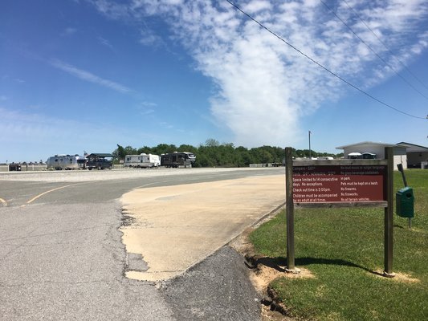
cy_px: 160
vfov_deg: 48.2
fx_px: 359
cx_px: 214
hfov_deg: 61.6
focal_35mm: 29
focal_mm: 4.15
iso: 25
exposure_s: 1/2481
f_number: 2.2
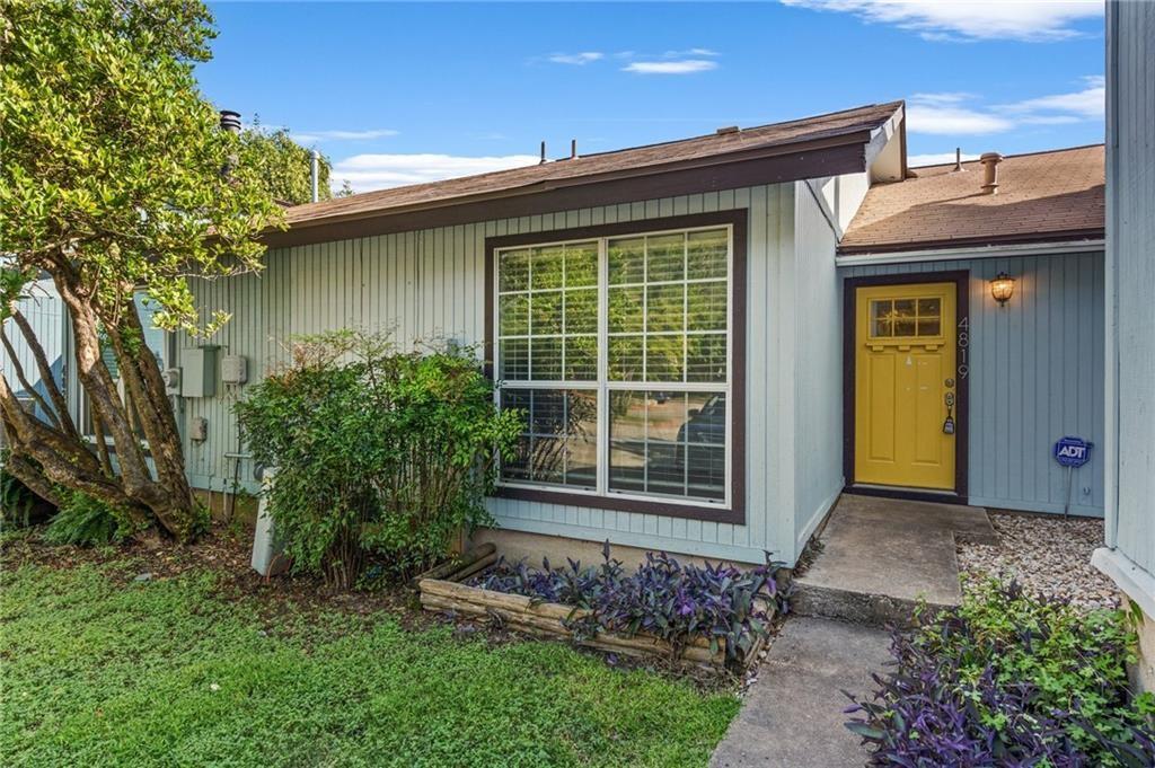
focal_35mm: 19
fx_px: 609
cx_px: 578
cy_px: 384
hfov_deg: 87.0
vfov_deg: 64.5
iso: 320
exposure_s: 1/40
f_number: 9
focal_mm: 19
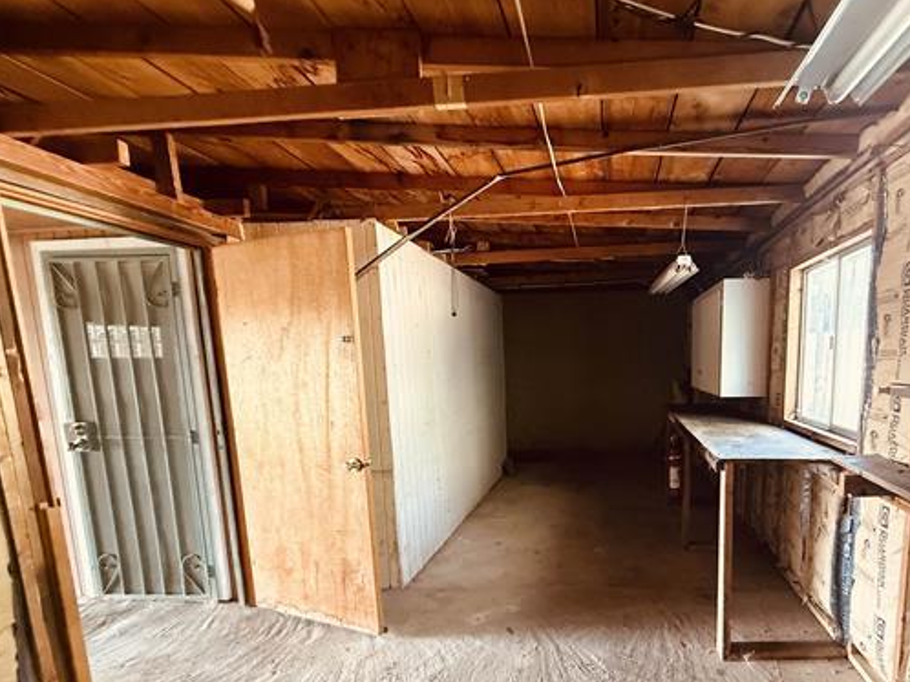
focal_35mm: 18
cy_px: 422
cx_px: 579
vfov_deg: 70.5
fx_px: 473
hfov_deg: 85.7
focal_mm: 2.22
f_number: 2.2
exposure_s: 1/60
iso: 800
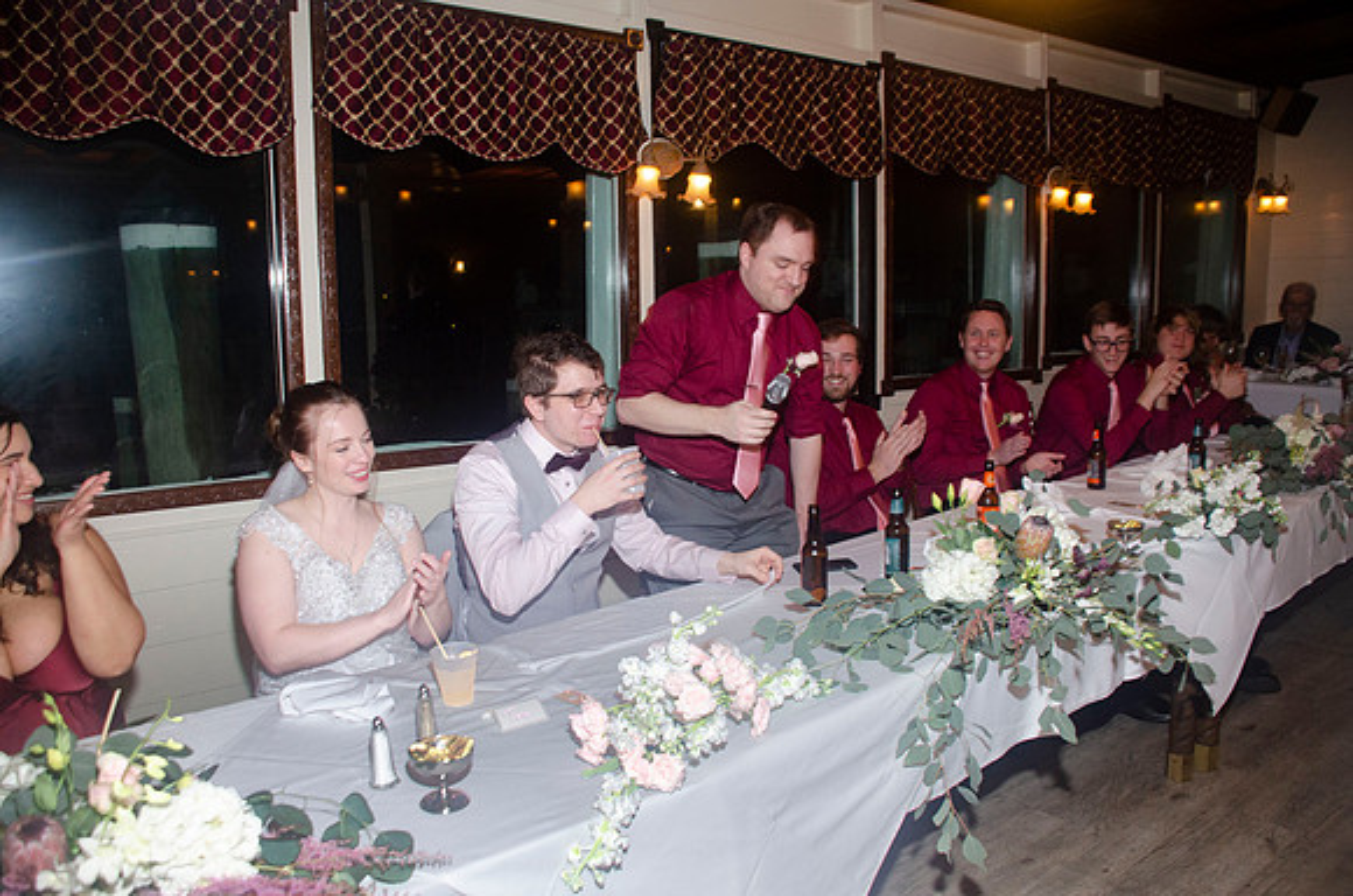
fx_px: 1013
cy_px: 448
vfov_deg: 47.7
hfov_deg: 67.5
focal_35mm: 27
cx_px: 676
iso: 400
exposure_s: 1/60
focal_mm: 18
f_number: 3.5
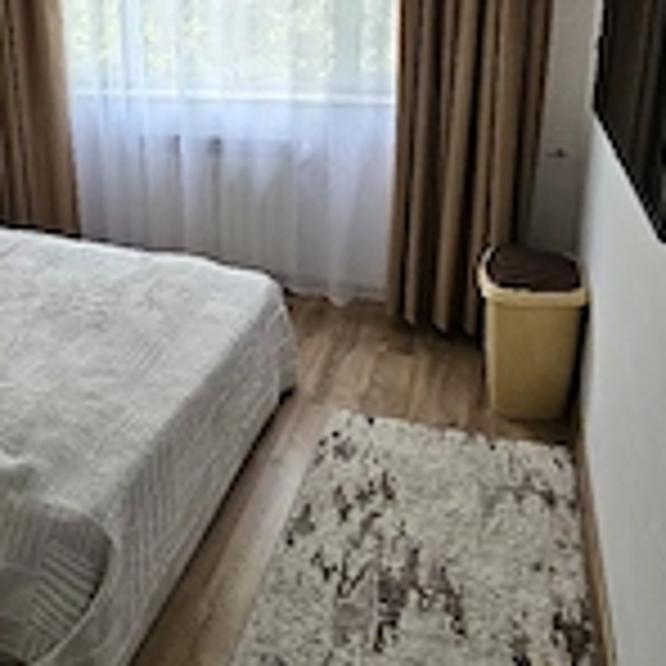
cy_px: 144
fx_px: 675
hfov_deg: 50.7
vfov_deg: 49.8
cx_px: 180
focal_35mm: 31
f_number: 2.2
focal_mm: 2.2
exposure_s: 1/70.9
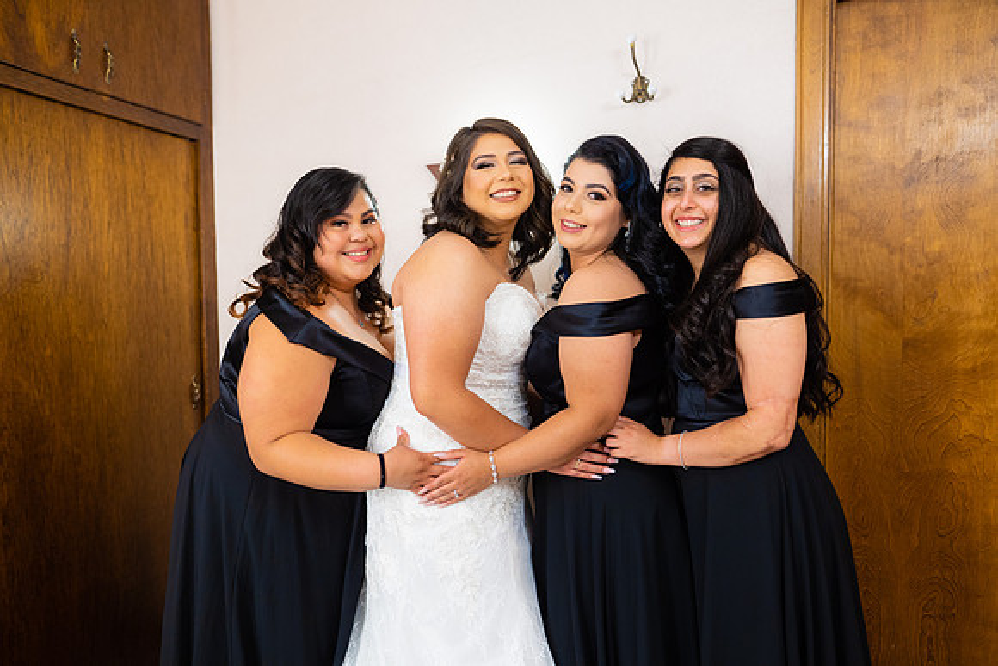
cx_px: 499
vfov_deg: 53.2
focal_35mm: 24
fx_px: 665
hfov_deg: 73.7
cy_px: 333
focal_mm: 24
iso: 500
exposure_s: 1/125
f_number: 2
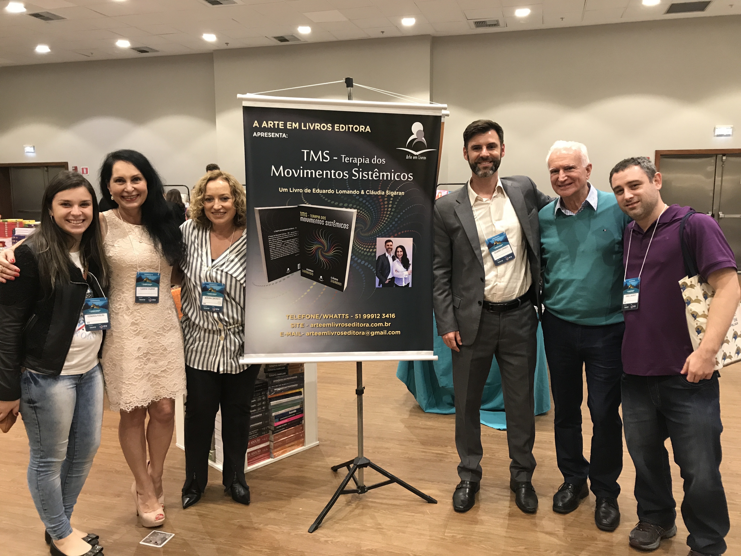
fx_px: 599
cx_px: 370
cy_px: 278
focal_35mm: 28
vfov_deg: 49.7
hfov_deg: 63.4
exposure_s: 1/16
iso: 64
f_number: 1.8
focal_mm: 3.99
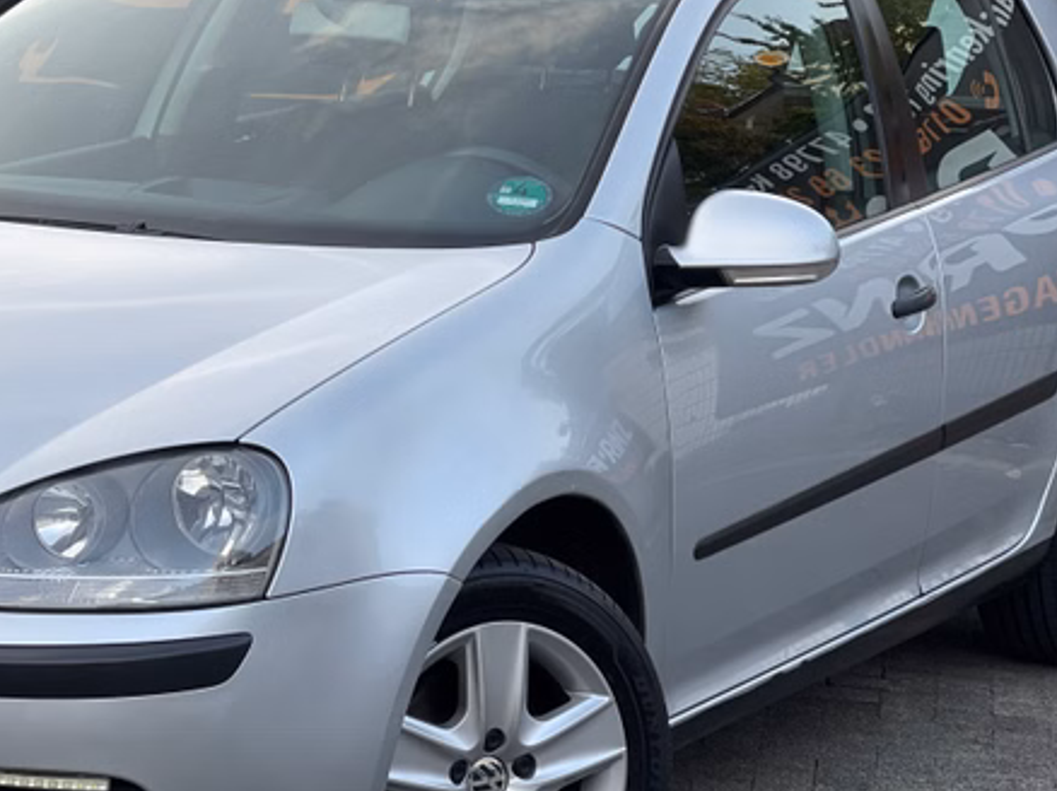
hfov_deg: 16.7
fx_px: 3571
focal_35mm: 117
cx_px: 251
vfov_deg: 12.6
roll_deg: -3.0
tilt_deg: -6.3
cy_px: 287
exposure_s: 1/121
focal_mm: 7.5
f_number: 2.2
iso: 25
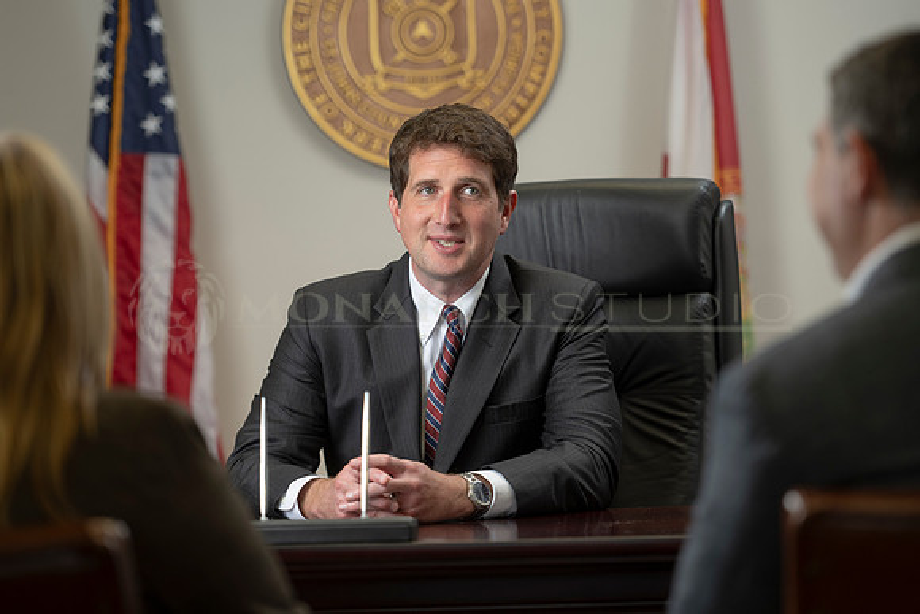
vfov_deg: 9.5
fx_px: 3704
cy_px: 308
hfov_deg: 14.2
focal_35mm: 145
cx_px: 479
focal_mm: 135
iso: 125
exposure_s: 1/125
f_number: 3.5
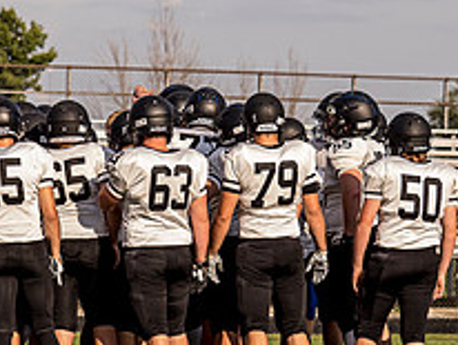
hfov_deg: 5.7
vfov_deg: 4.3
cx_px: 49
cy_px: 184
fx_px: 4623
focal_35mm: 349
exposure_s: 1/1000
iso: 64
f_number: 2.8
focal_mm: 62
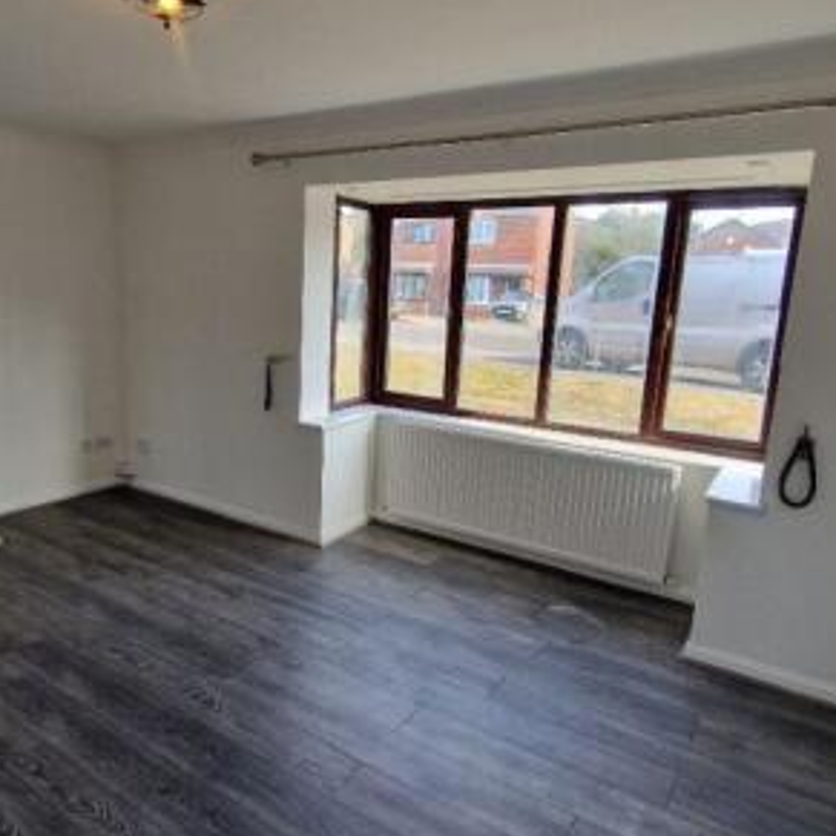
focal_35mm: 23
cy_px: 418
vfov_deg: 67.3
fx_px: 628
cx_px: 332
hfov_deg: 66.6
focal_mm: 2.2
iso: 50
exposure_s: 1/113
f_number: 2.2
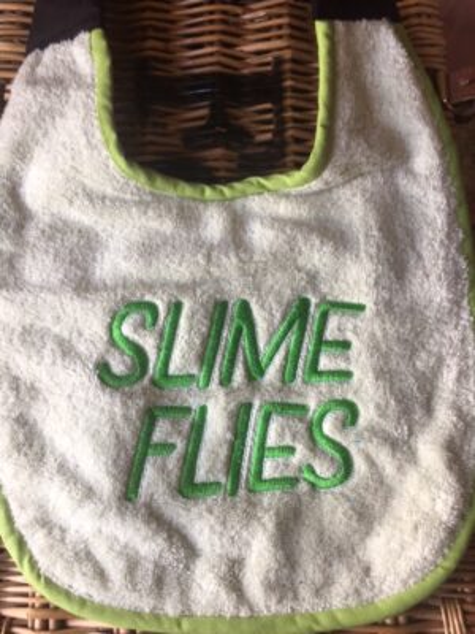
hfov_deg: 48.2
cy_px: 317
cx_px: 238
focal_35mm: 29
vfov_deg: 61.7
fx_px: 531
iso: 32
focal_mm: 4.15
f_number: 2.2
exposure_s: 1/50
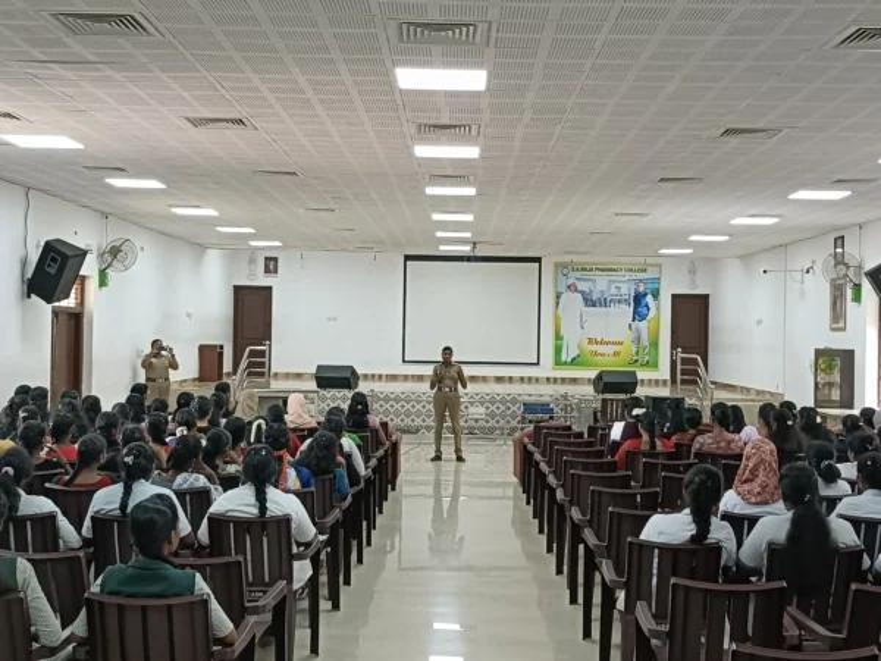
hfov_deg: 41.2
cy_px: 330
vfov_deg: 31.5
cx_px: 440
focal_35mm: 46
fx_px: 1171
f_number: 1.7
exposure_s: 1/50
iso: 1154
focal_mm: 4.7
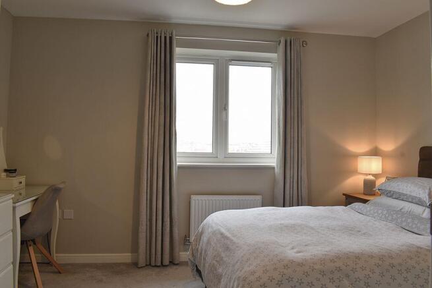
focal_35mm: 27
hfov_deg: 67.4
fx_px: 324
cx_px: 216
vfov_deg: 48.0
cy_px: 144
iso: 100
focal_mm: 18
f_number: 13
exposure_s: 1/3
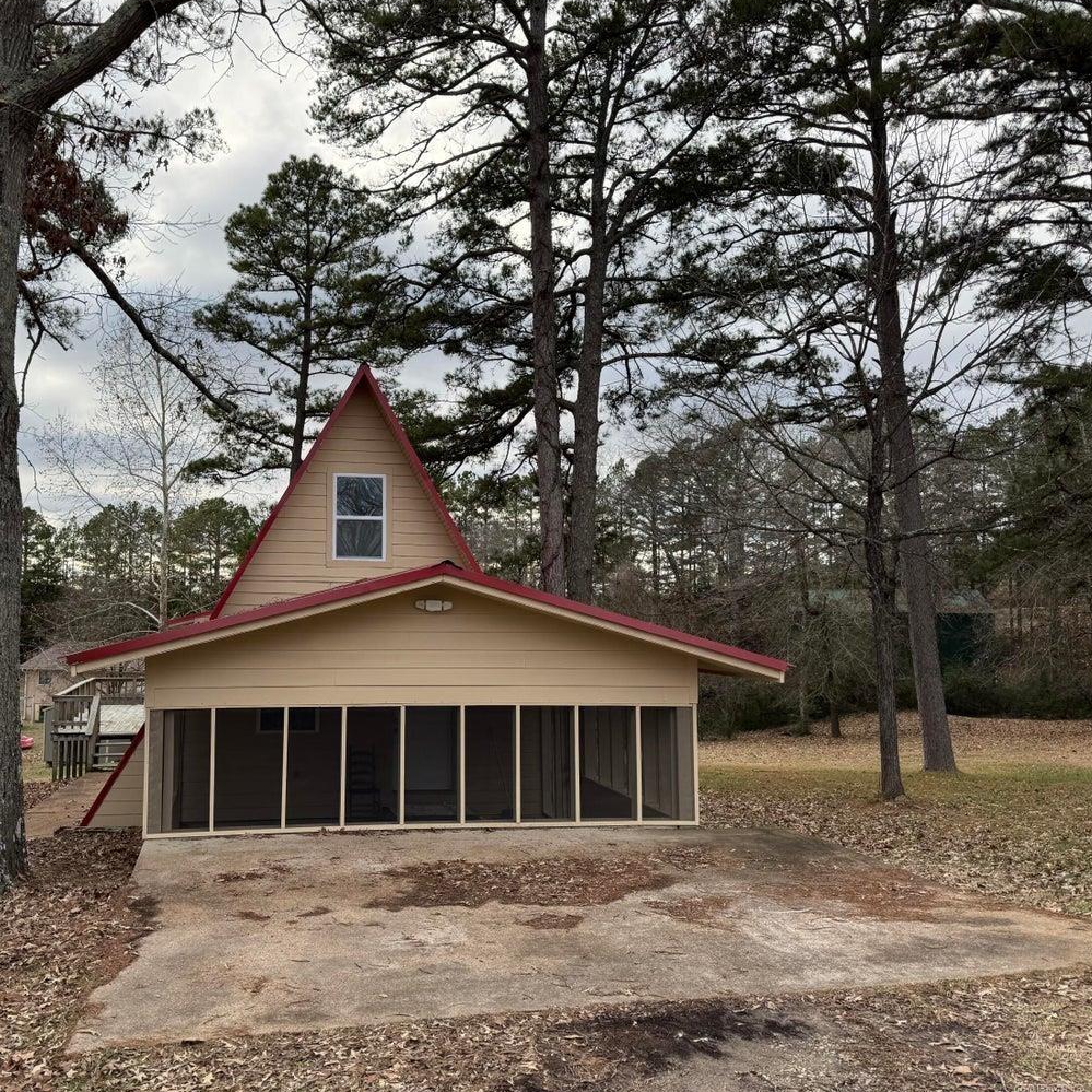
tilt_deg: +3.0
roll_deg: -0.4
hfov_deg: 54.7
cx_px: 378
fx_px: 1035
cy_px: 545
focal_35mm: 29
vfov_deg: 55.6
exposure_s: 1/864
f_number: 1.78
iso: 80
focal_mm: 6.76
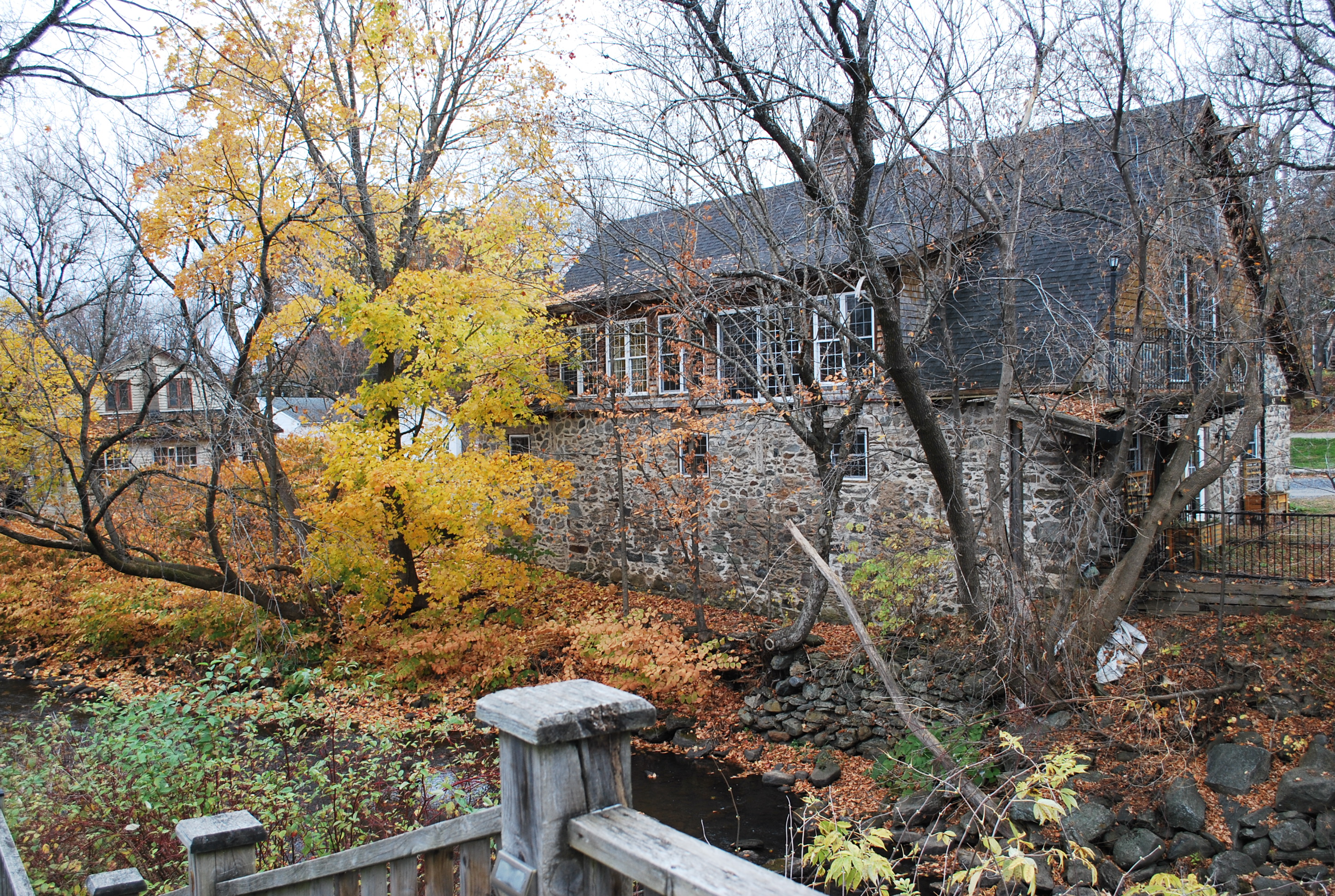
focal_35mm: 30
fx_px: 1115
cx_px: 668
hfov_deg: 61.8
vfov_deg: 43.8
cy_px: 448
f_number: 5.6
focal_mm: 20
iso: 200
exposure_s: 1/125
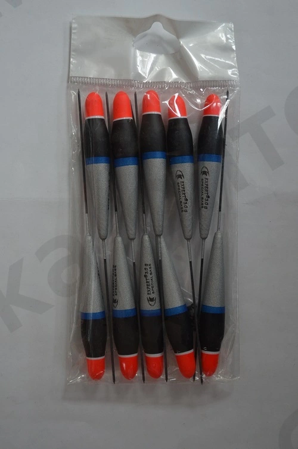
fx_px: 636
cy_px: 224
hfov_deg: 26.4
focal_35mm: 51
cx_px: 149
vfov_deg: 38.9
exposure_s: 1/60
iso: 640
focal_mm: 34
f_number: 5
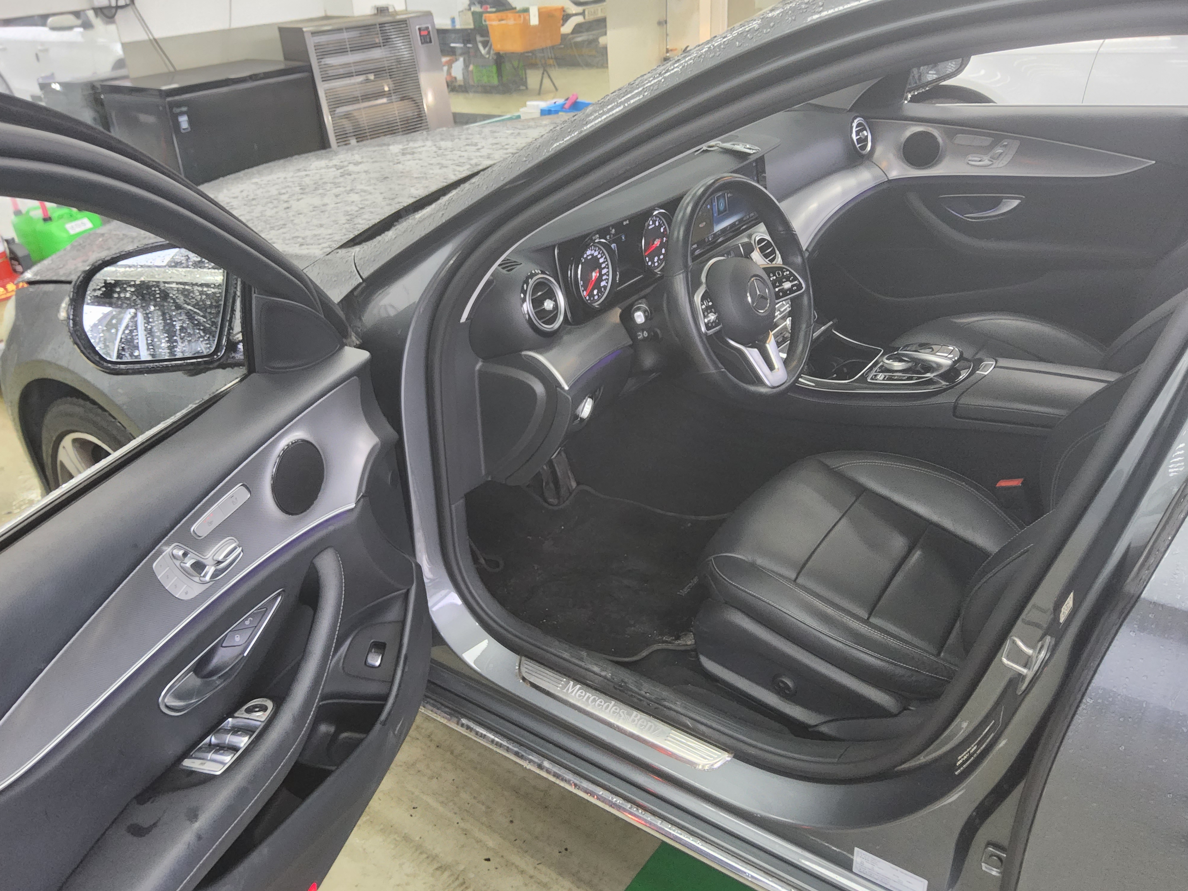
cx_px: 576
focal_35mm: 26
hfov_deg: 67.3
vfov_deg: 53.1
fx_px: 892
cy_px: 441
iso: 400
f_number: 2
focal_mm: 3.08
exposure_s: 1/120
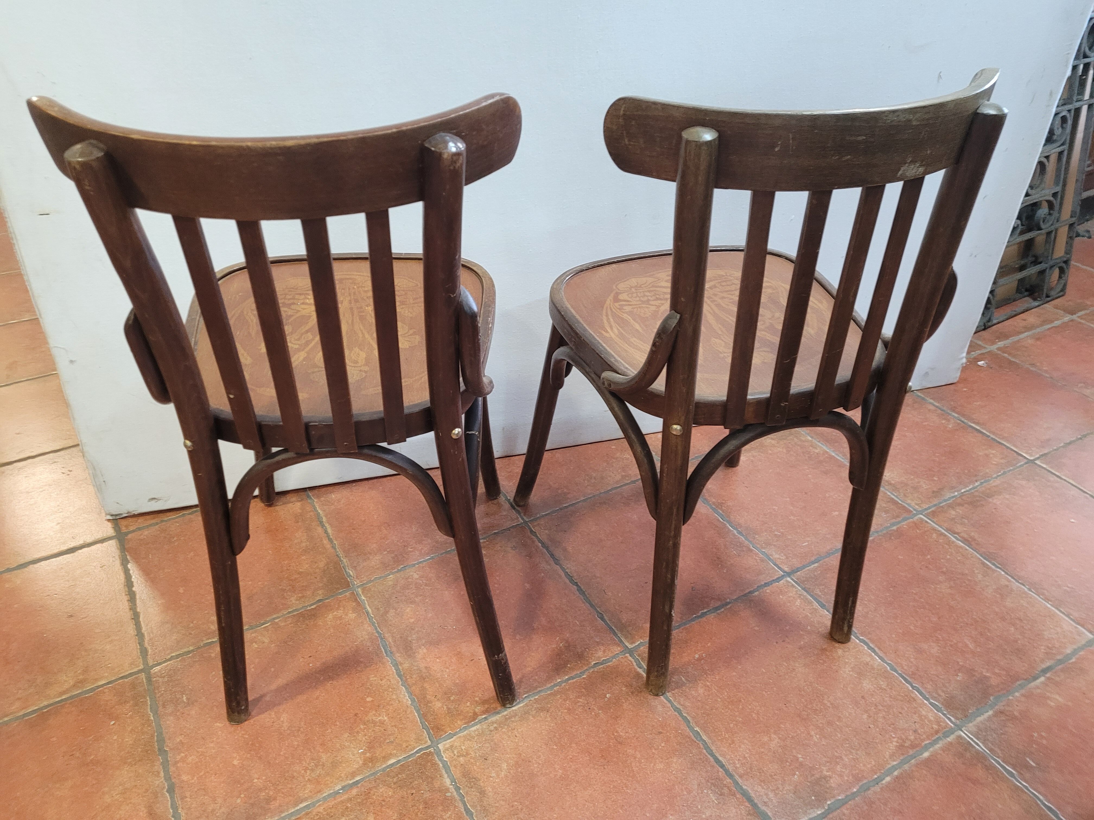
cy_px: 410
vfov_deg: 53.1
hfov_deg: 67.3
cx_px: 547
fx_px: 822
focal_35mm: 26
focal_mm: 5.4
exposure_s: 1/50
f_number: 1.8
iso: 500
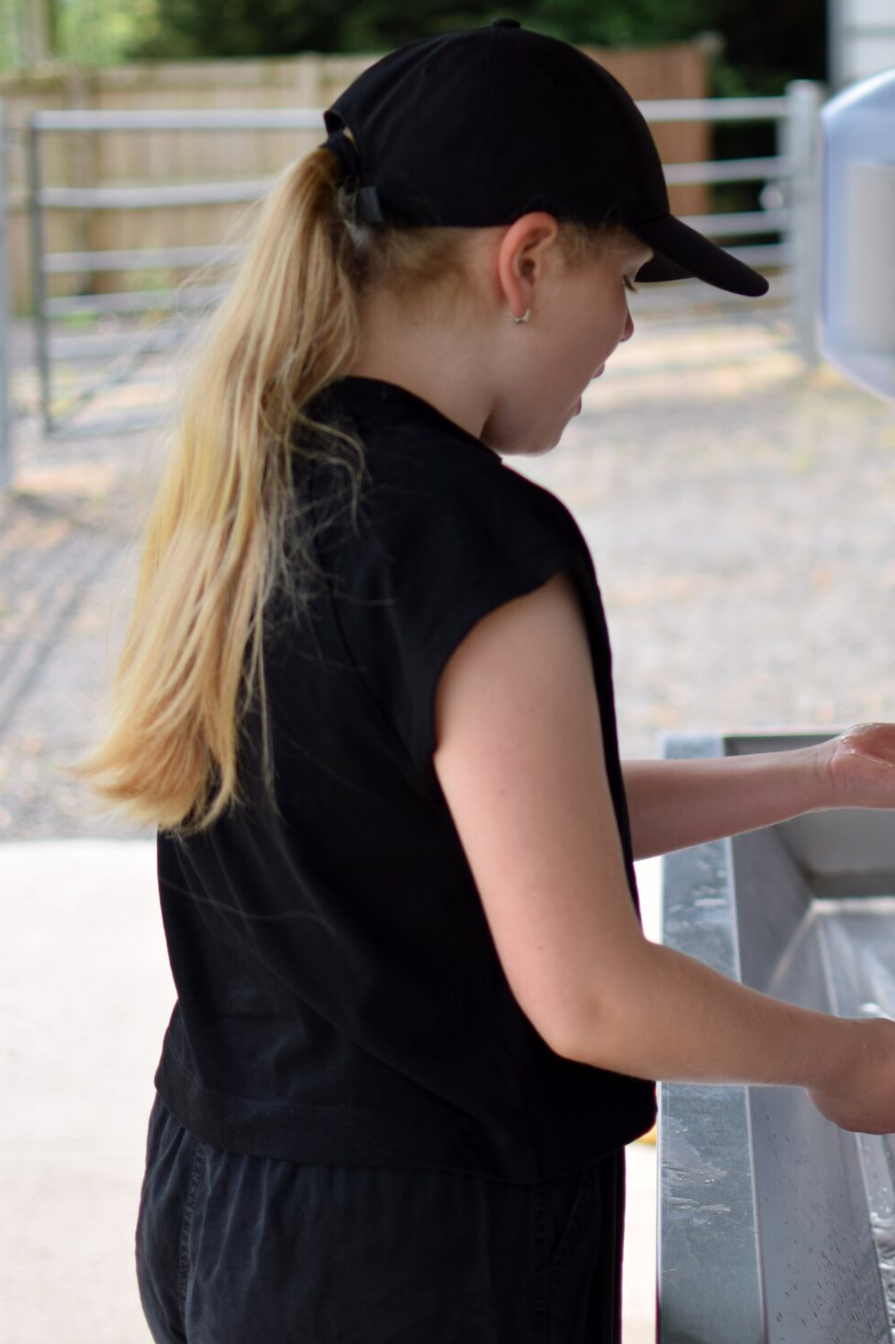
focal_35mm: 77
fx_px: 2862
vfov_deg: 26.4
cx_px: 650
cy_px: 577
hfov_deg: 17.7
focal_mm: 35
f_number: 1.8
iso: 100
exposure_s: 1/1600
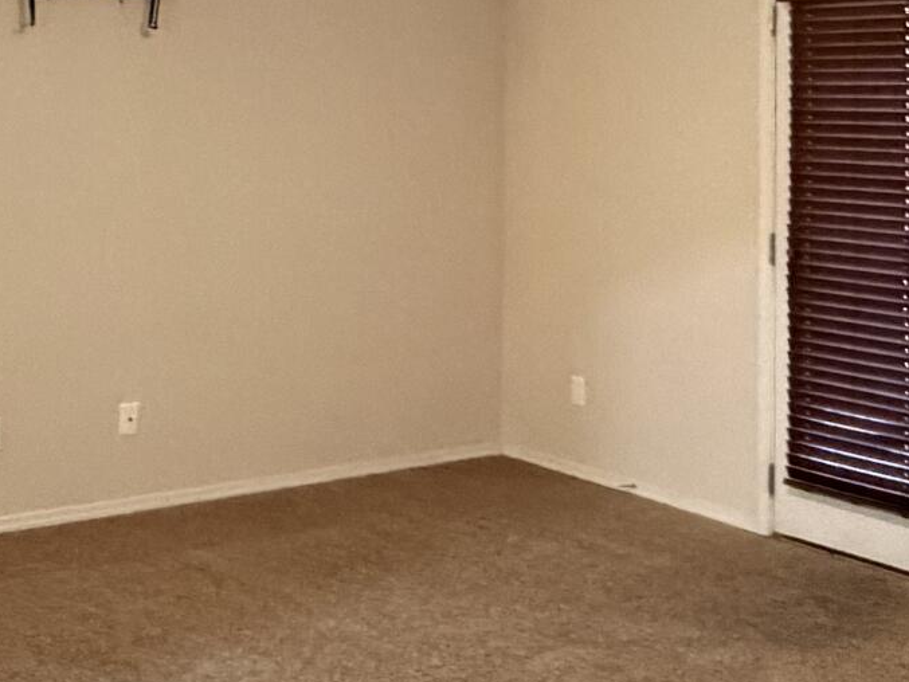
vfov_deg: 22.9
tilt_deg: +1.1
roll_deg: -0.5
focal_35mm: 62
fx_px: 1628
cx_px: 524
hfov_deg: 31.1
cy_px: 42
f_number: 2.2
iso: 1250
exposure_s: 1/60
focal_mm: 2.22
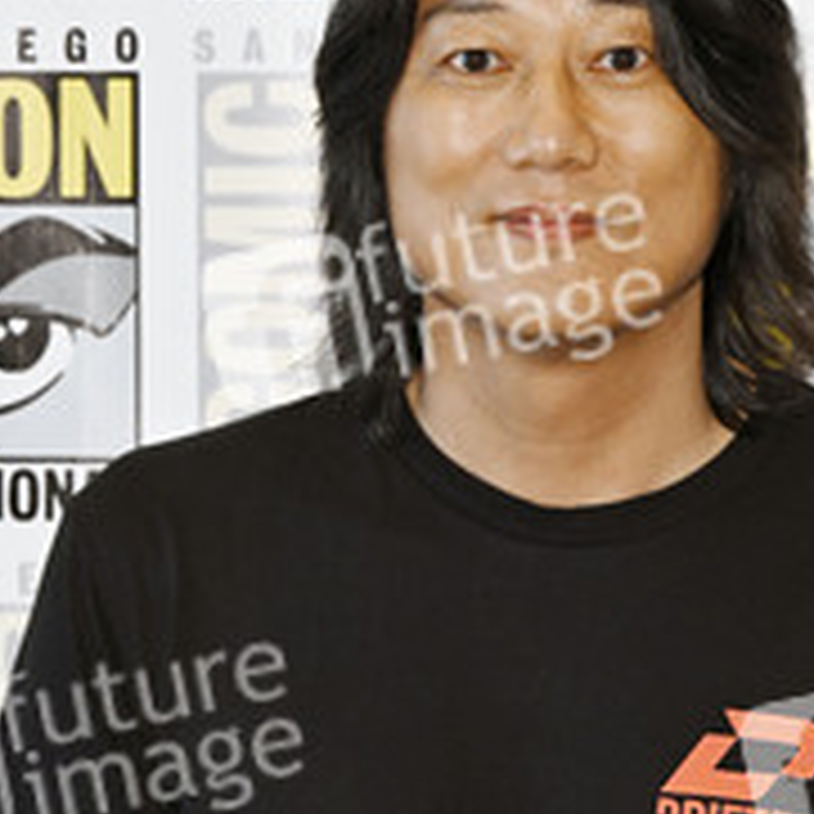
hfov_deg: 9.3
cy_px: 526
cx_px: 562
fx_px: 5002
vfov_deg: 9.3
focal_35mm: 188
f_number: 5.6
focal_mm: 100
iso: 1250
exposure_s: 1/250
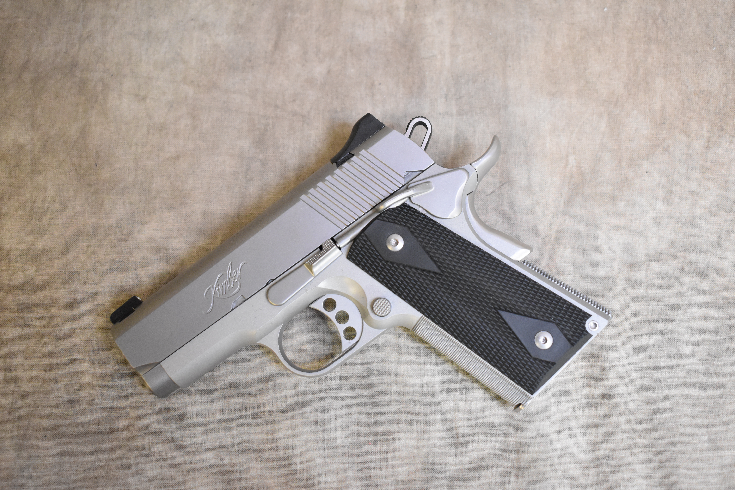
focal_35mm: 45
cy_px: 245
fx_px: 919
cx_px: 368
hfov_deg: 43.6
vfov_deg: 29.9
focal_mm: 30
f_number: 4.2
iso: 3200
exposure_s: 1/30
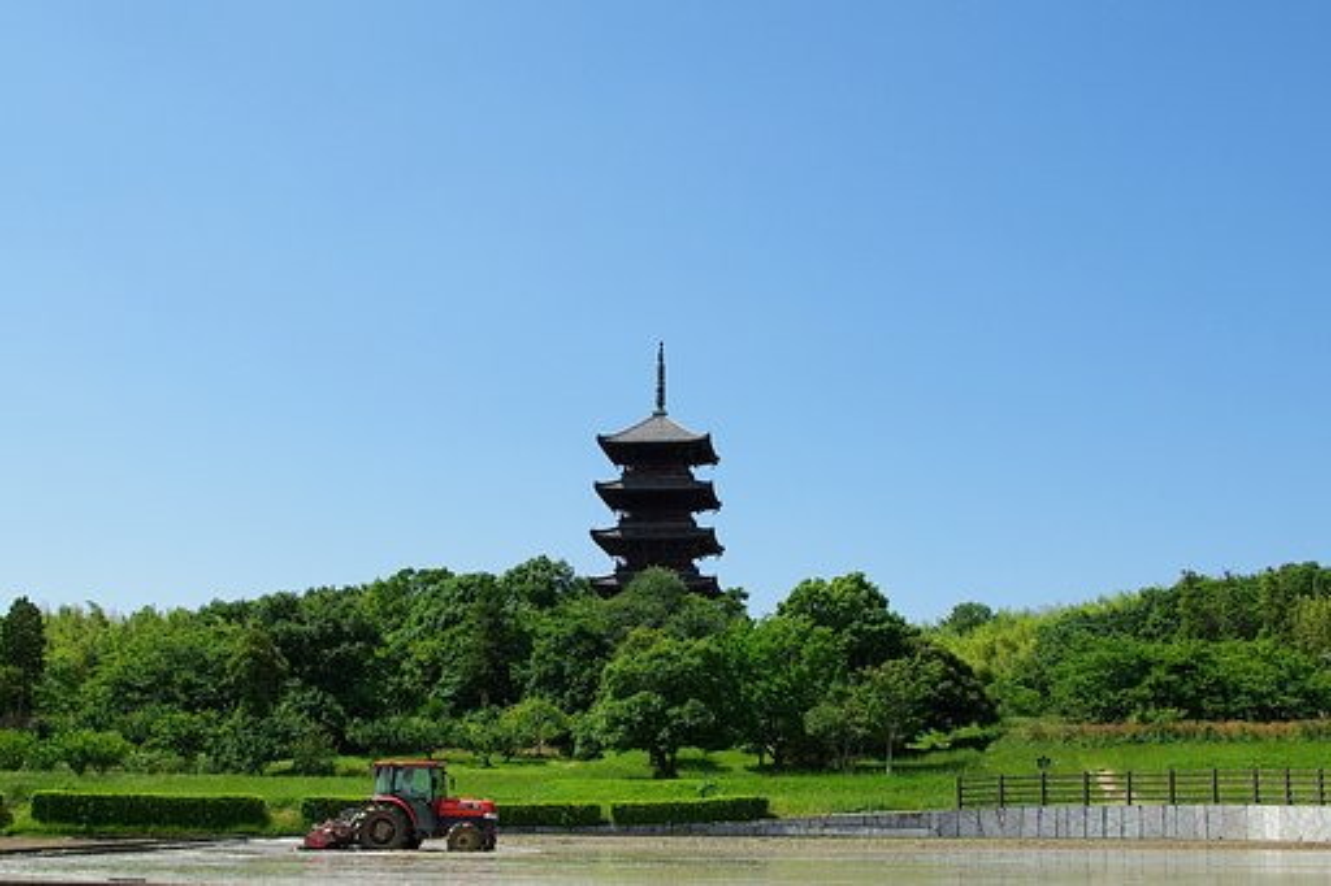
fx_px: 1164
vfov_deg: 41.7
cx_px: 666
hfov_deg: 59.5
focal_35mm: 32
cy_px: 443
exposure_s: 1/250
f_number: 6.7
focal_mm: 21
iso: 100
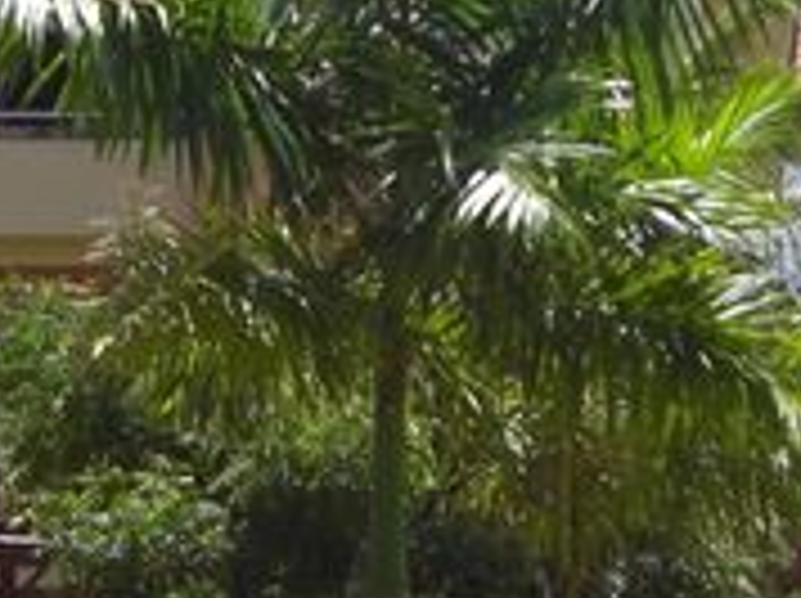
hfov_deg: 9.0
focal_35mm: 219
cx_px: 432
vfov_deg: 6.8
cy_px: 346
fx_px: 5061
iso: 64
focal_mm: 6.2
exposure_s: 1/160
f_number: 8
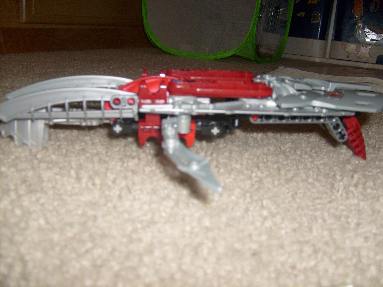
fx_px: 387
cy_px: 144
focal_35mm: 35
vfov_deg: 40.7
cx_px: 192
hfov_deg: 52.6
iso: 100
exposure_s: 1/45
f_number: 2.8
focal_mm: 5.8
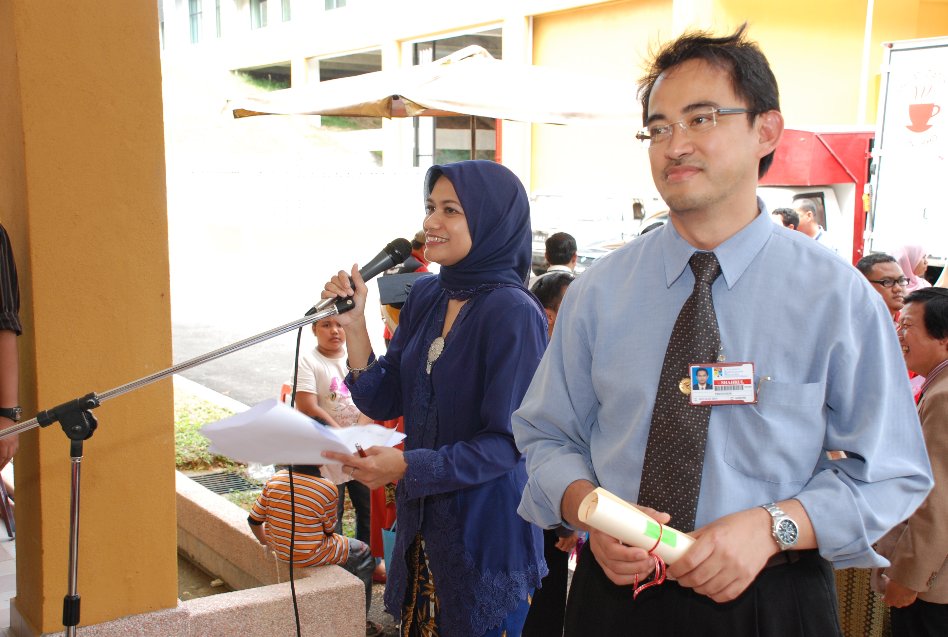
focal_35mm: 46
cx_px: 474
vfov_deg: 29.1
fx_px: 1227
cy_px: 318
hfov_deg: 42.2
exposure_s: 1/60
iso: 400
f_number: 5.6
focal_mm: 31
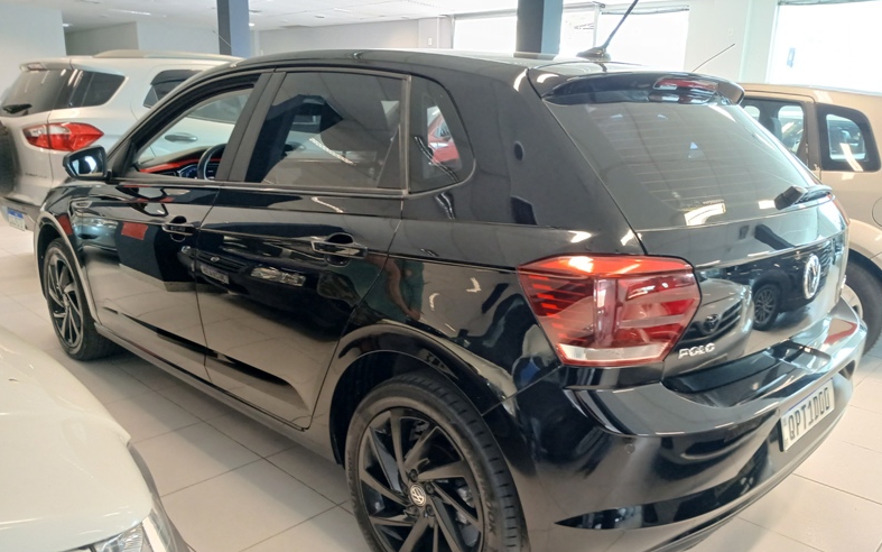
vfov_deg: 44.4
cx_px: 446
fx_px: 673
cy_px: 326
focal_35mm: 28
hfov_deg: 66.5
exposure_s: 1/24
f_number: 1.8
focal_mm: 3.98
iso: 320
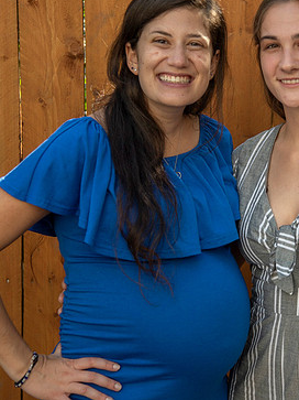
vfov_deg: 19.6
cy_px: 188
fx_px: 1152
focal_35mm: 100
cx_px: 257
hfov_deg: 14.7
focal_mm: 65
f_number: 4
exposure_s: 1/320
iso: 125
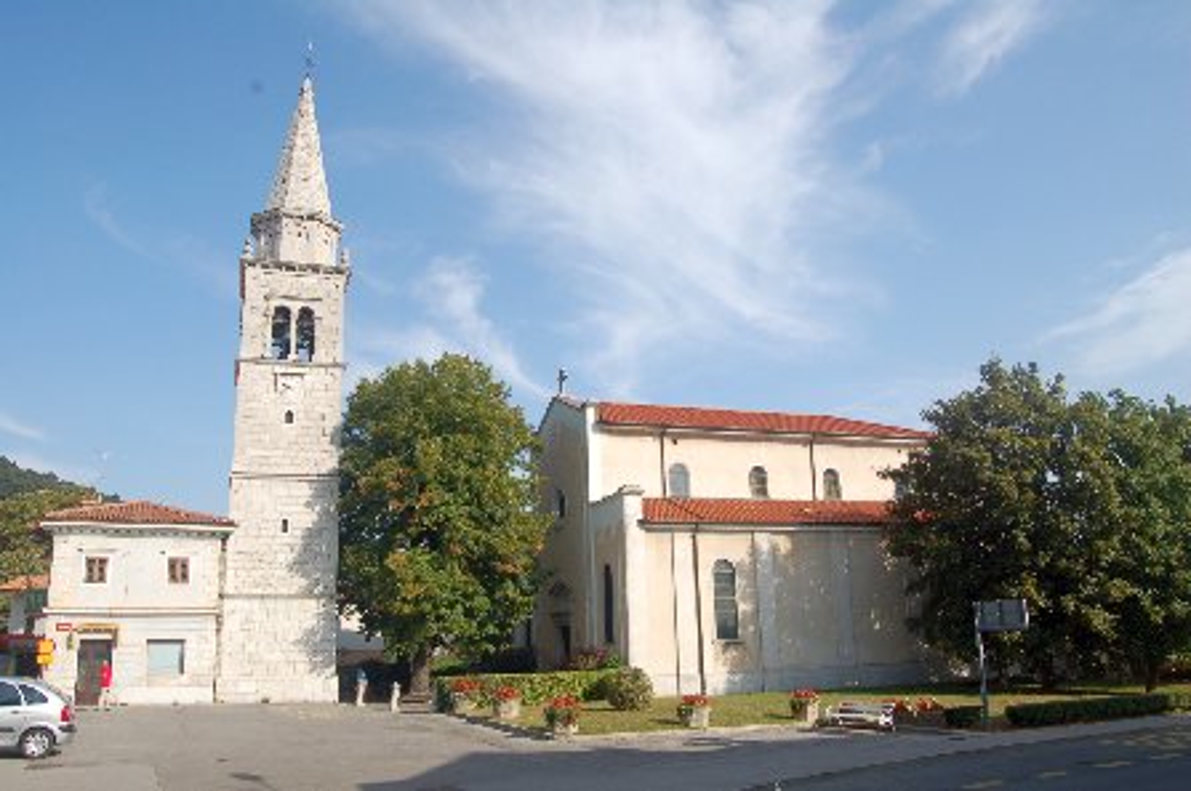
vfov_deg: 47.8
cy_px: 396
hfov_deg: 67.4
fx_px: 892
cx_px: 596
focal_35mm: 27
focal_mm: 18
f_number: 9
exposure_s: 1/320
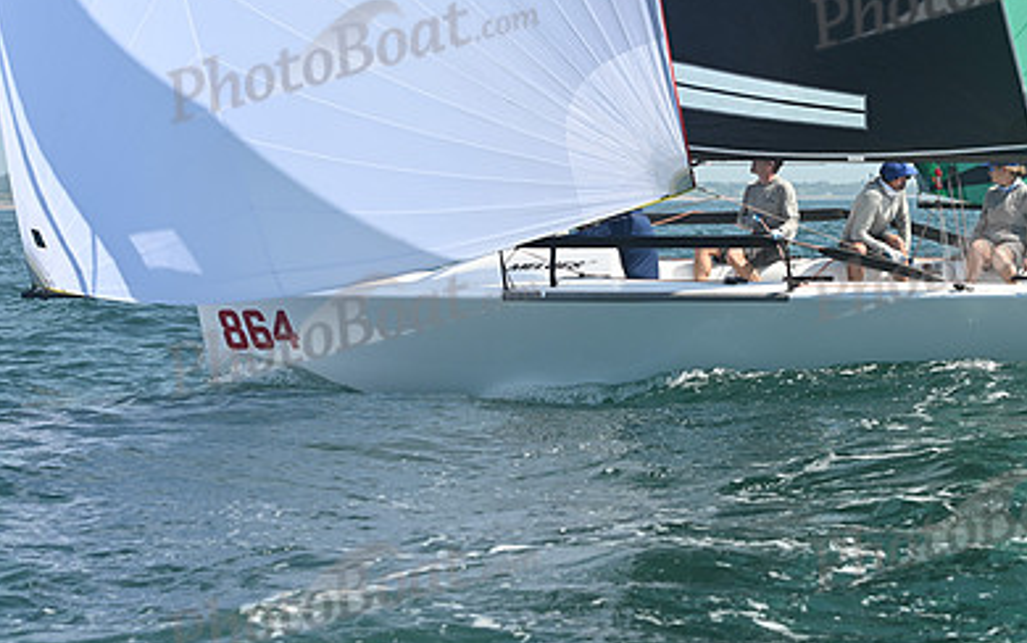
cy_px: 154
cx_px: 677
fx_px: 2968
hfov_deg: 19.6
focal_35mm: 106
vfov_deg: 12.3
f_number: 7.1
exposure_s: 1/1000
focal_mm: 70
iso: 320
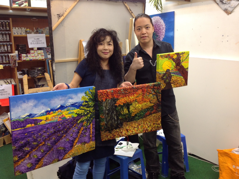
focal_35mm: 35
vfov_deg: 40.6
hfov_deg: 52.7
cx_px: 120
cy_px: 90
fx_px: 241
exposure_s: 1/17
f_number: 2.4
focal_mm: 4.28
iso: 64
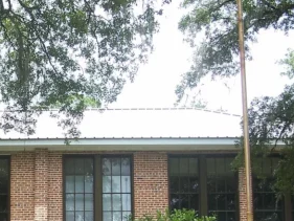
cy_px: 251
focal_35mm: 101
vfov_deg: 14.3
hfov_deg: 18.8
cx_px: -10
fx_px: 858
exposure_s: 1/320
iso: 64
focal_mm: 7.8
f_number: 2.8
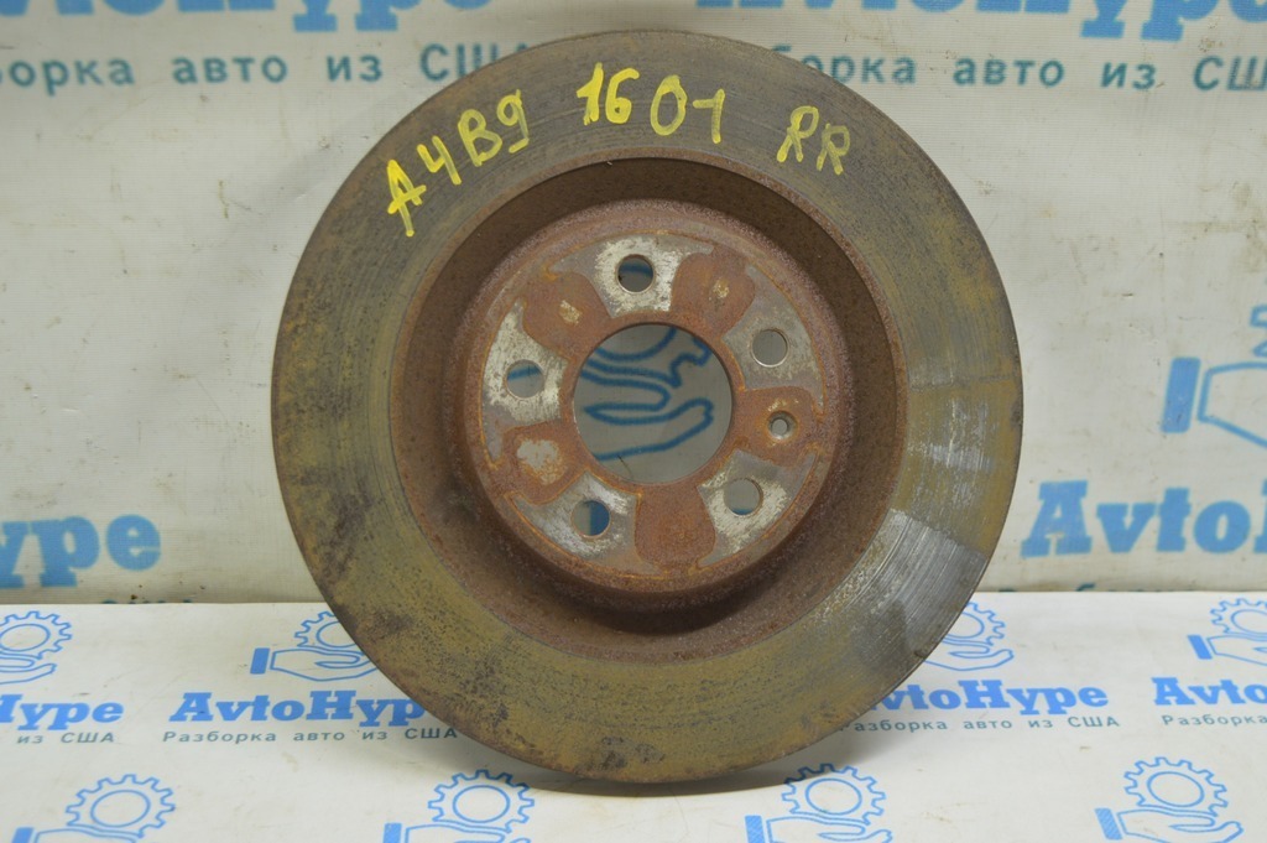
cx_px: 634
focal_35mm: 51
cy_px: 422
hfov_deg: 38.9
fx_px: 1793
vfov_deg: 26.4
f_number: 5.6
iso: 400
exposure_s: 1/20
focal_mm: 34
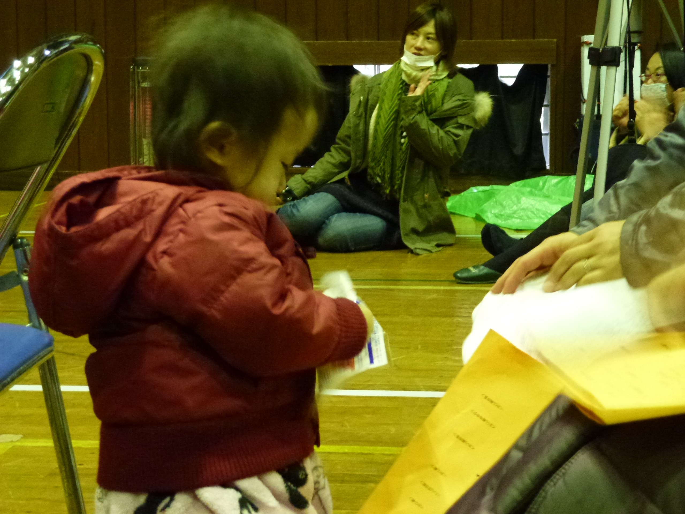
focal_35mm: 76
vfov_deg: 19.4
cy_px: 257
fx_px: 1504
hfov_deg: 25.7
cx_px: 342
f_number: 4.7
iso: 800
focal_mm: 13.6
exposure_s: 1/10
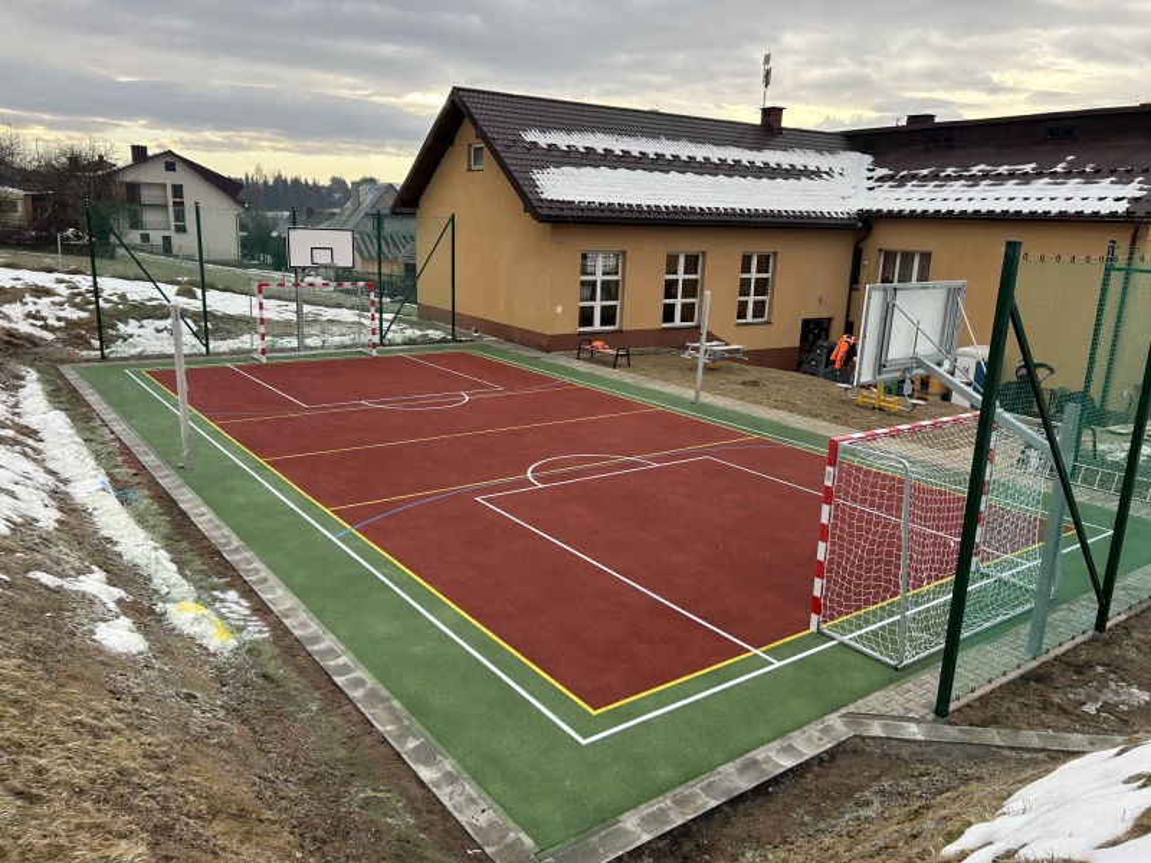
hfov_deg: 67.3
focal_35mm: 26
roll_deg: -2.1
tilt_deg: -13.7
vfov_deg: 53.1
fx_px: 865
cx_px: 576
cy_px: 432
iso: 50
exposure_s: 1/709
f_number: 1.5
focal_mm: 5.7
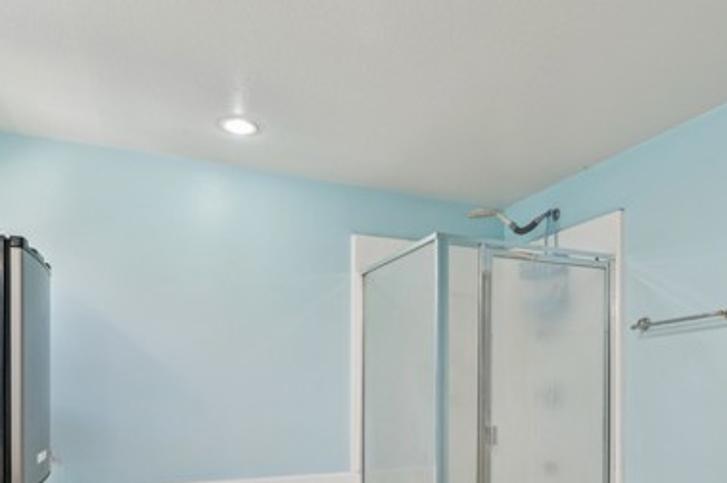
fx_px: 565
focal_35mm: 28
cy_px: 374
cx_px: 407
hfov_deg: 65.3
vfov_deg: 44.4
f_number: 13
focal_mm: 16.6
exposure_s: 1/1.67
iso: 100
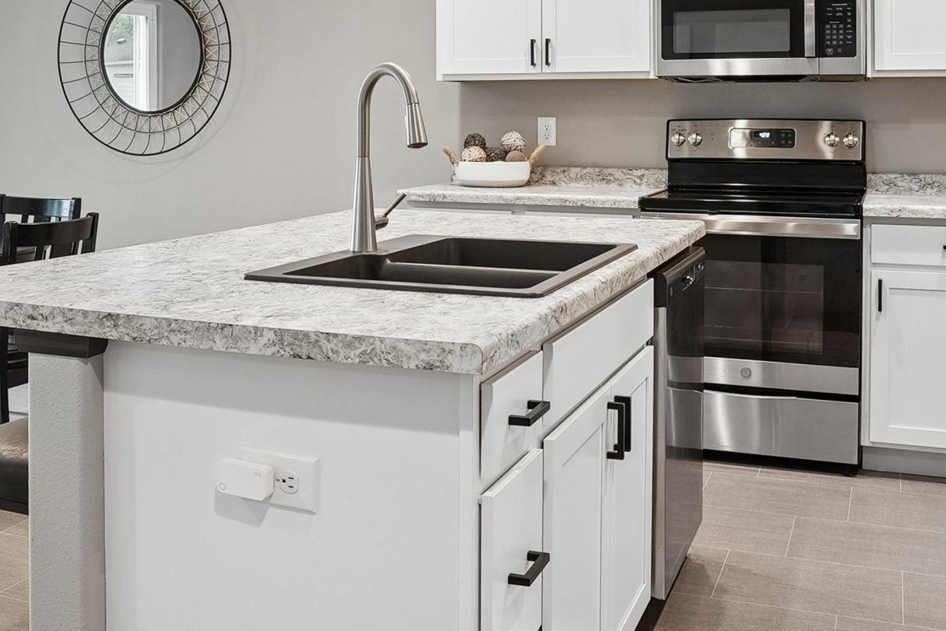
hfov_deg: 45.2
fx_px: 1130
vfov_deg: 30.6
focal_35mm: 43
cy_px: 140
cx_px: 375
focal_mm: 17
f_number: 9
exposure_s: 1/10
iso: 400
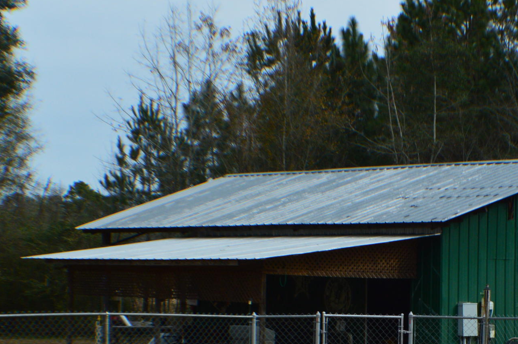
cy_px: 377
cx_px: 503
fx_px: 1711
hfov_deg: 16.9
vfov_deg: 11.3
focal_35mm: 119
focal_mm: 34
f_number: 10
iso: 400
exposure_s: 1/250
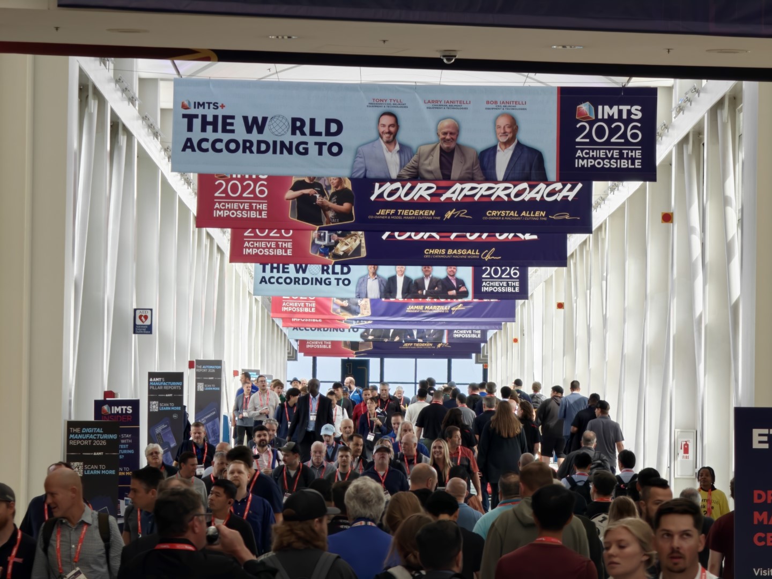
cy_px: 290
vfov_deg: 6.5
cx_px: 386
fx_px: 5129
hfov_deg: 8.6
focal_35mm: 230
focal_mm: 34.8
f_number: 3.5
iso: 500
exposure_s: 1/93
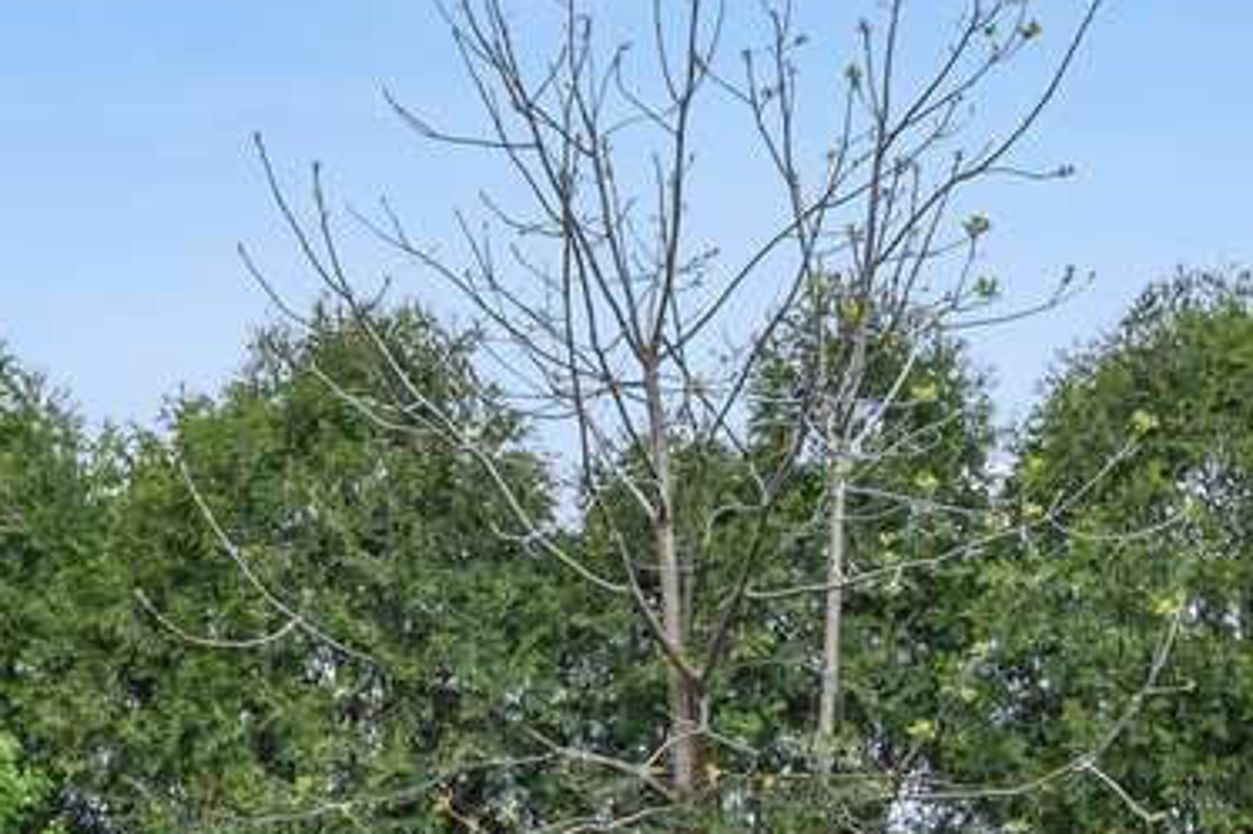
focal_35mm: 78
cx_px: 379
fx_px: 2714
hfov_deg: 25.8
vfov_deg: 16.2
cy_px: 1189
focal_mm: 12
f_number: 8
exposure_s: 1/640
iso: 250
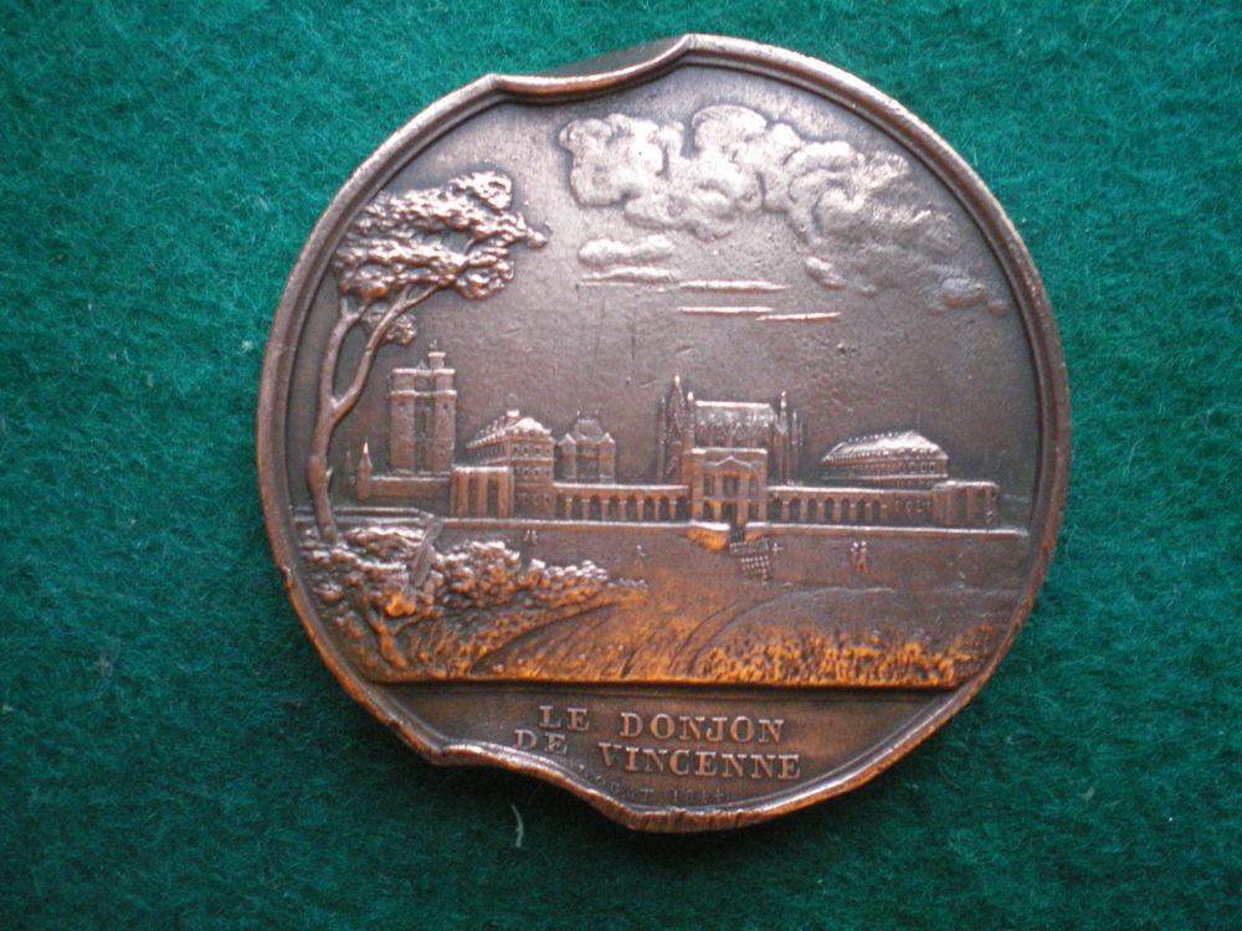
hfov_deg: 49.0
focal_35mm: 38
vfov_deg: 37.7
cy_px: 466
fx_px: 1363
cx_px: 621
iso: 400
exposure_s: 1/40
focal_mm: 6.3
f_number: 3.1
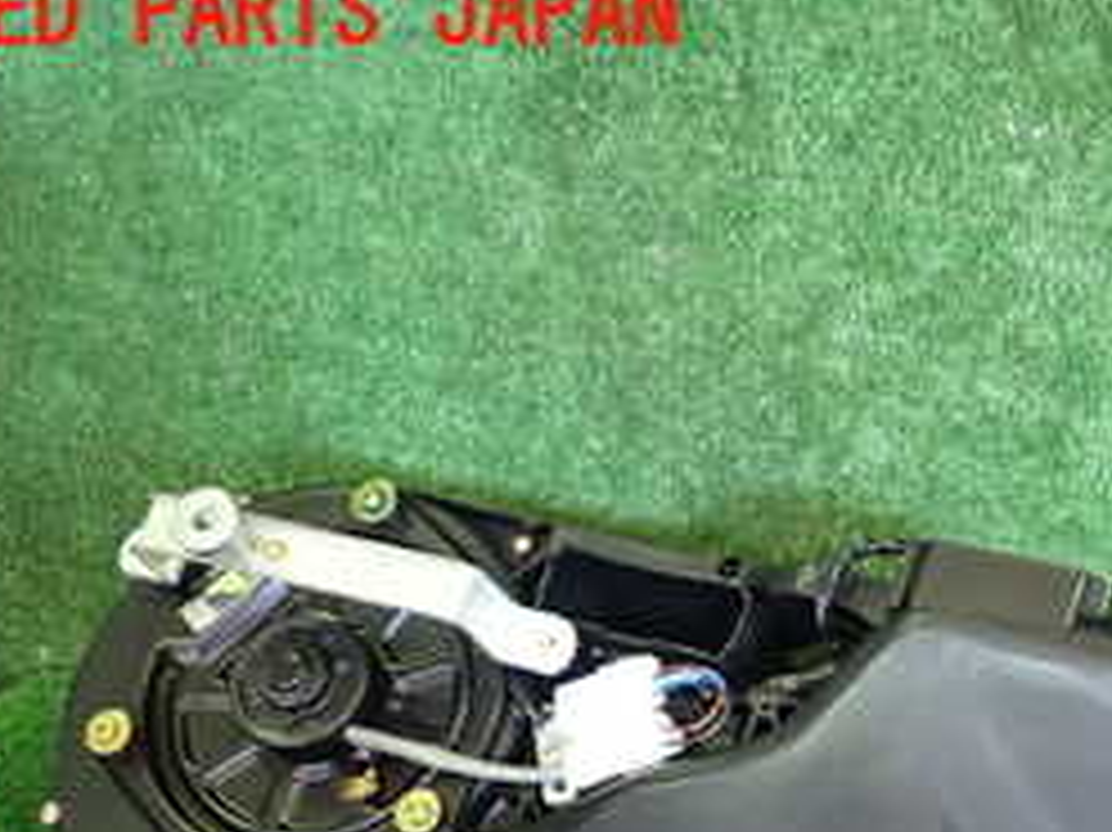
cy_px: 971
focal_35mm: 73
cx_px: 1211
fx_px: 2344
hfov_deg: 24.9
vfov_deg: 19.1
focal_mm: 5.4
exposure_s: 1/30
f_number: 2.3
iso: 640
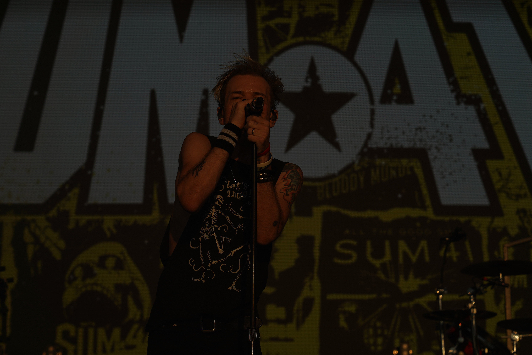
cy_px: 178
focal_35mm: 105
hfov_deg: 19.5
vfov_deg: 13.0
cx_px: 266
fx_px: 1552
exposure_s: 1/1250
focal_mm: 105
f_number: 8
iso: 100
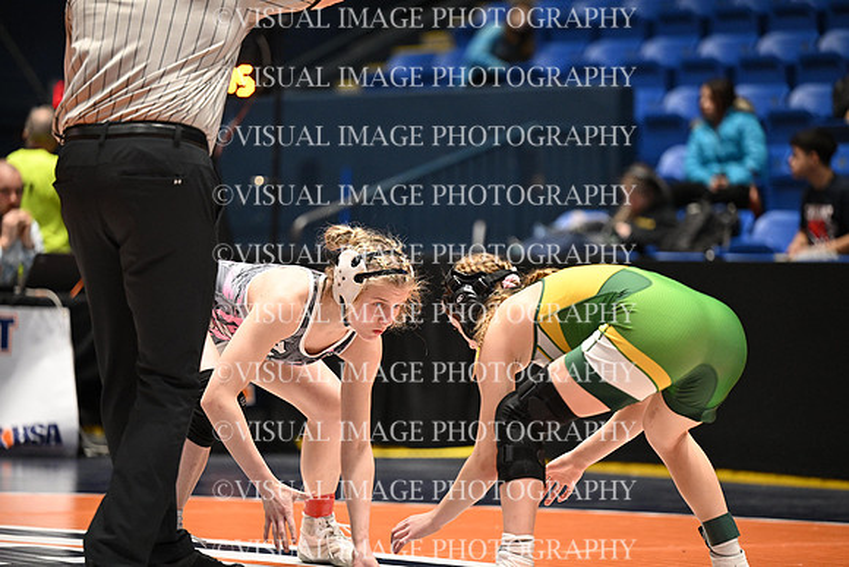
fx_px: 3420
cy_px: 284
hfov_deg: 14.2
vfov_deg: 9.5
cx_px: 424
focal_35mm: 145
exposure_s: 1/767
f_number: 2.8
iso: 4500
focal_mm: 145
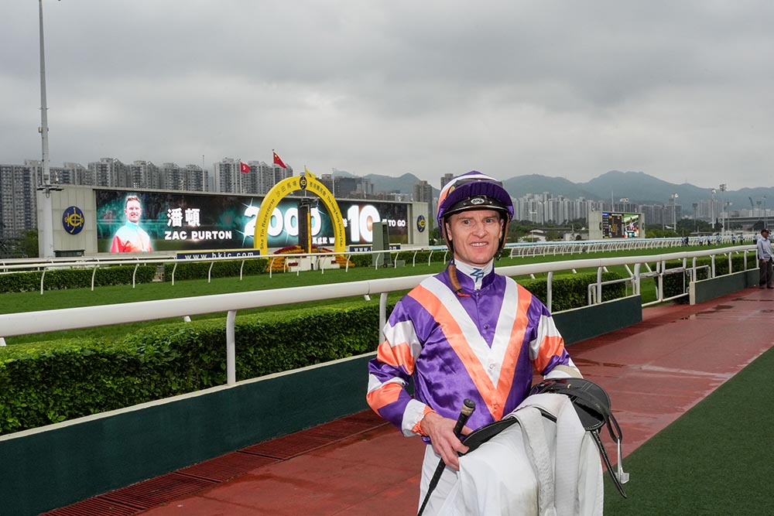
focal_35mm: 35
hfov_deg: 54.4
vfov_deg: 37.9
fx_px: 753
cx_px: 387
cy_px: 258
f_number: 22
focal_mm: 35
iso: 2000
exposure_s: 1/160
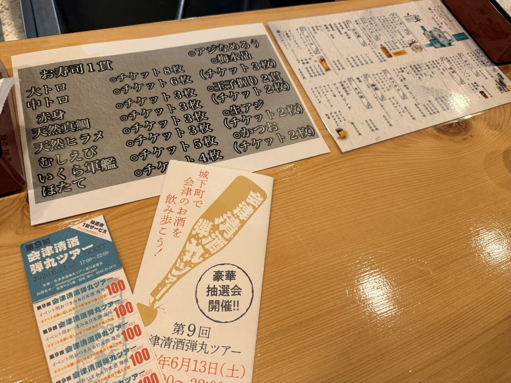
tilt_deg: -60.4
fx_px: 354
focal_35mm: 24
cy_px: 192
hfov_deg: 71.6
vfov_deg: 56.8
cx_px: 256
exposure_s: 1/100
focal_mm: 6.76
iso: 125
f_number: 1.78
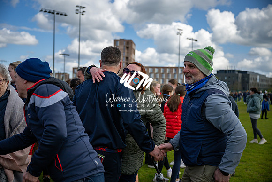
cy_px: 91
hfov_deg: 45.4
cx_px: 136
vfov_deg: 31.2
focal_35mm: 43
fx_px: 325
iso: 72
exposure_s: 1/6400
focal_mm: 43
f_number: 2.8
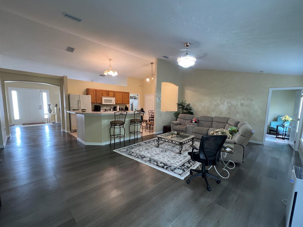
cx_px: 160
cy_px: 118
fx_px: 123
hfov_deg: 102.0
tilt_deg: -6.1
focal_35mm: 14
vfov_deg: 85.6
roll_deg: -1.8
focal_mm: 1.57
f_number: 1.8
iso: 200
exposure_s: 1/60
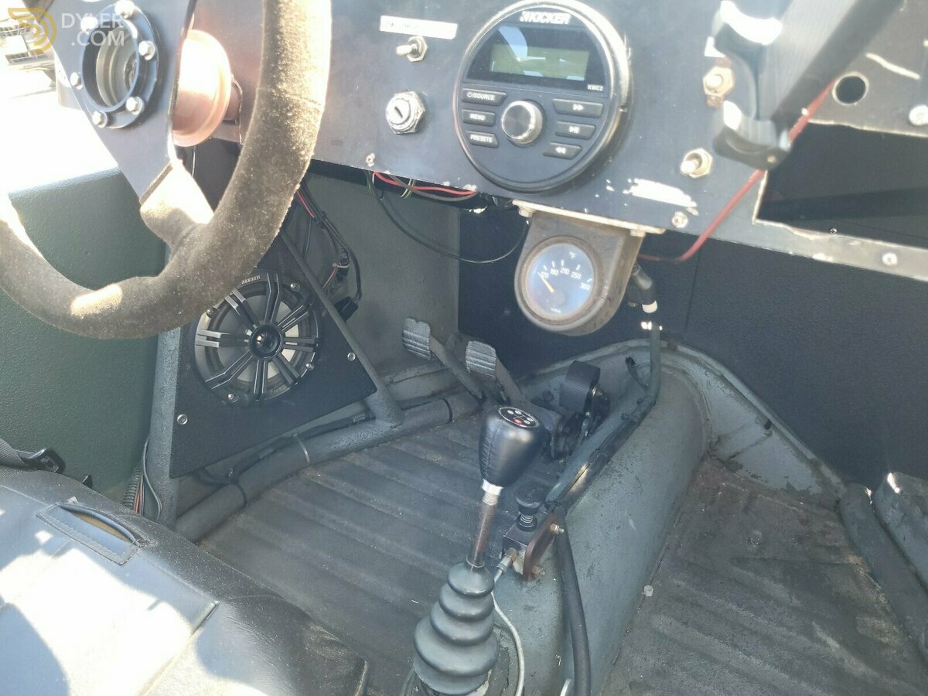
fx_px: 697
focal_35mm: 26
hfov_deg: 67.3
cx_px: 464
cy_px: 348
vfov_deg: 53.1
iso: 80
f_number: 1.8
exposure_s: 1/60.2
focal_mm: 5.4
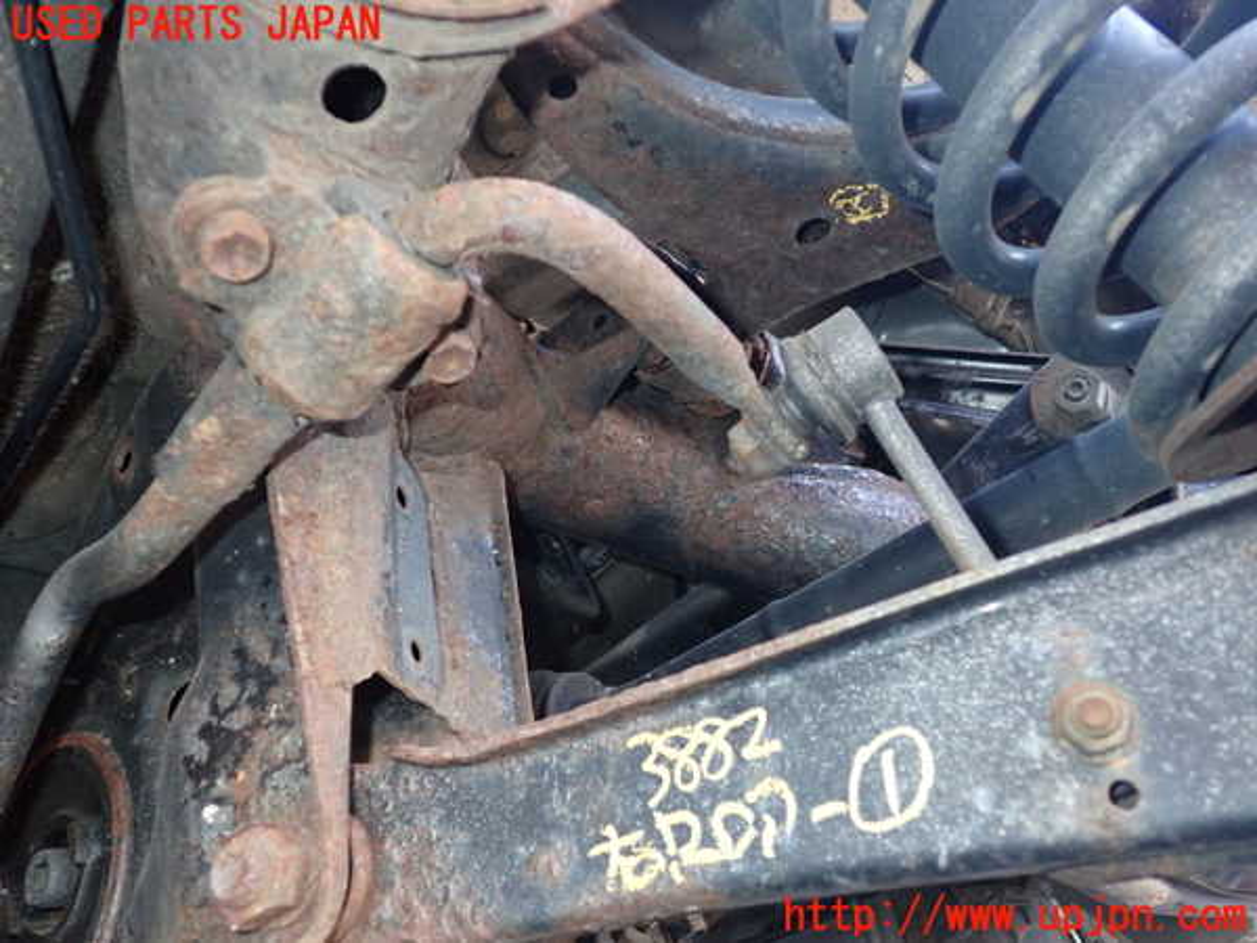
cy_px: 472
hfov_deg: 60.0
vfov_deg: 46.8
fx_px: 1089
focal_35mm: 30
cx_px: 628
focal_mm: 5.4
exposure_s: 1/125
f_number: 2.3
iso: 400
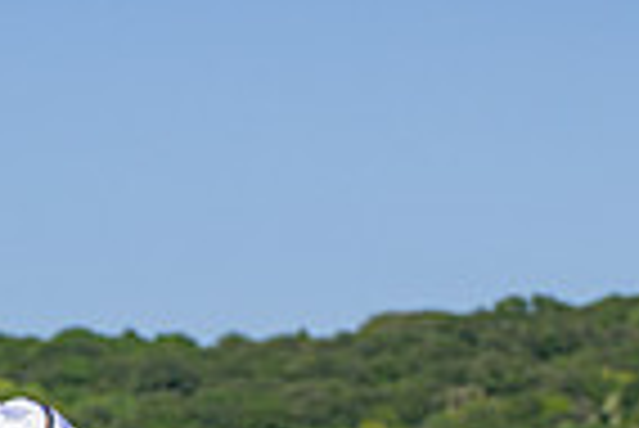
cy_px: 928
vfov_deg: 4.1
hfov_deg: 6.2
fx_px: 5917
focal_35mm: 333
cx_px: -2
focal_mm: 70
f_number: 4
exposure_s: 1/2500
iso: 200
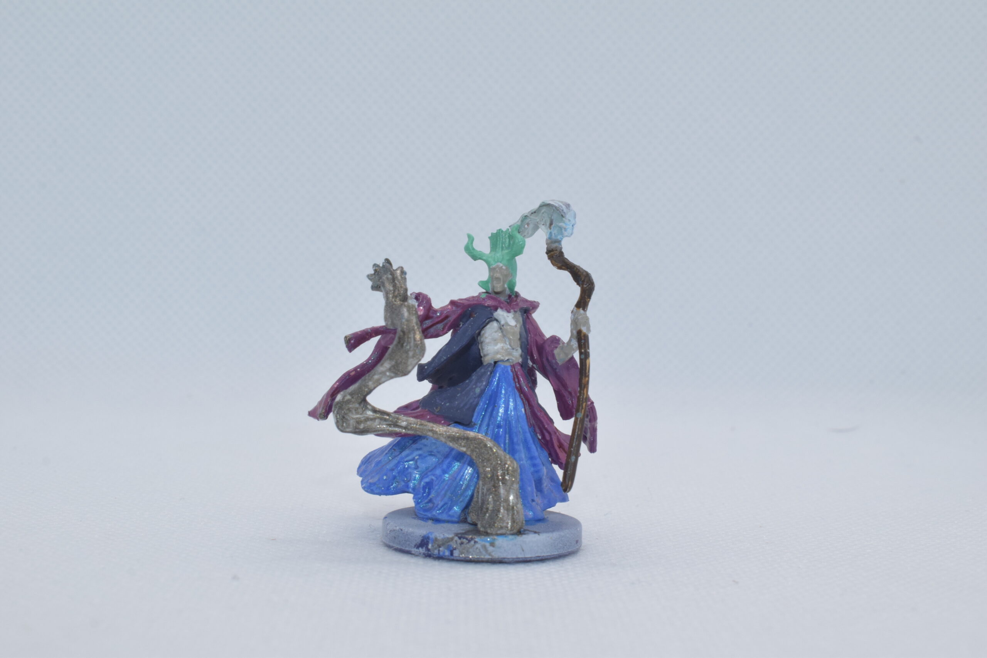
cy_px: 329
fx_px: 1645
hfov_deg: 33.4
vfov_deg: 22.6
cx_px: 494
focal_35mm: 60
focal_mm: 40
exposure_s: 1/125
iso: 800
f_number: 16
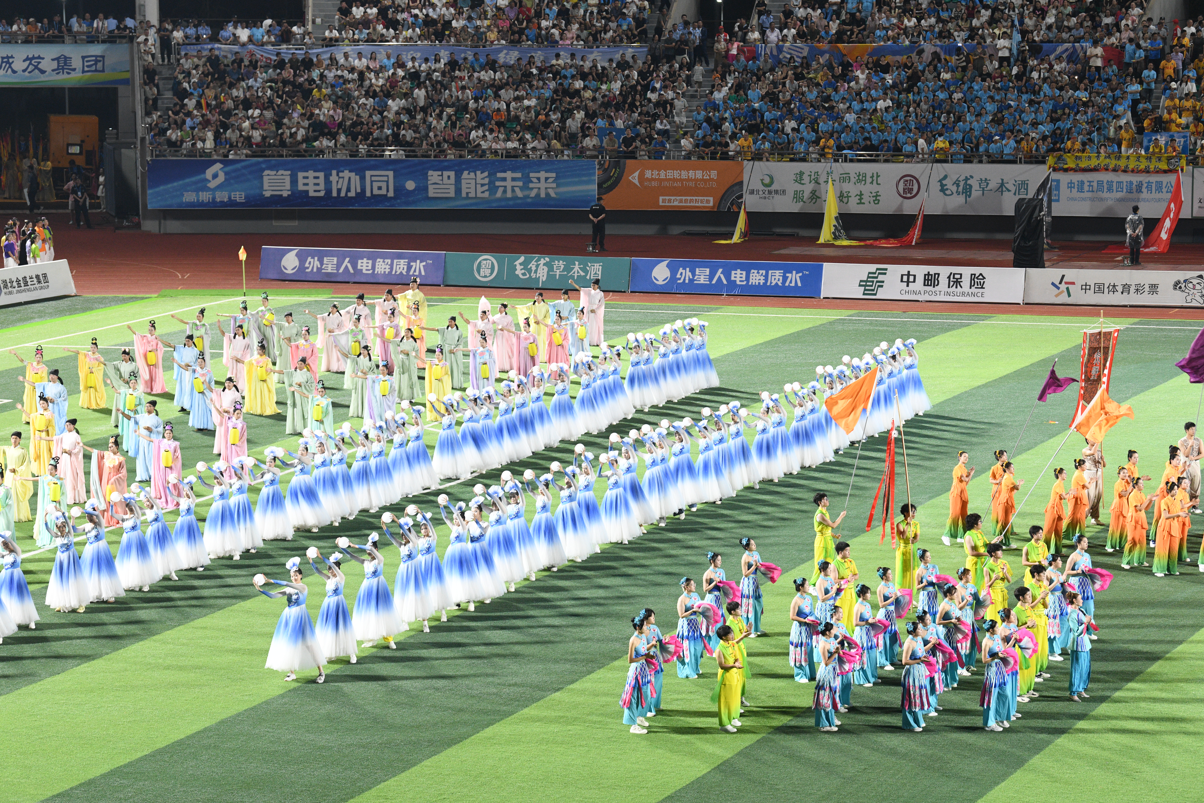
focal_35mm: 130
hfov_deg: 15.8
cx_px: 602
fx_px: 4347
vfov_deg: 10.5
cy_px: 402
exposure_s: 1/100
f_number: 5.6
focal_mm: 130
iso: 2000
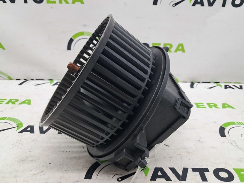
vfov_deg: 51.3
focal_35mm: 27
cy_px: 92
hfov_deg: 65.4
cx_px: 122
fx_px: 190
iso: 50
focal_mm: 4
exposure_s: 1/50
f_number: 1.8
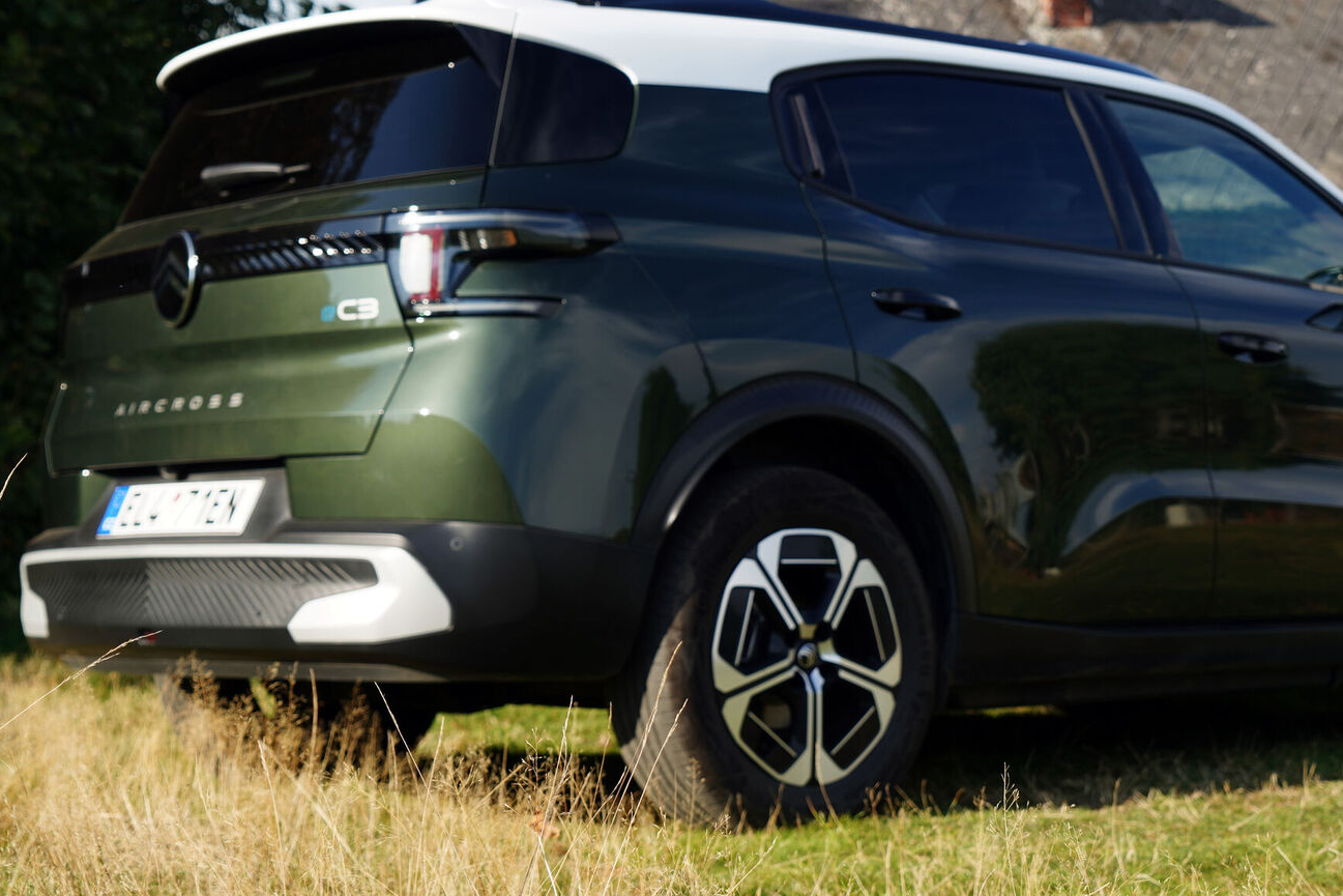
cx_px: 782
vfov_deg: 18.4
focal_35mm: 74
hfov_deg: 27.3
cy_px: 389
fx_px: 2761
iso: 100
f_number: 5.6
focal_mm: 50
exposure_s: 1/250
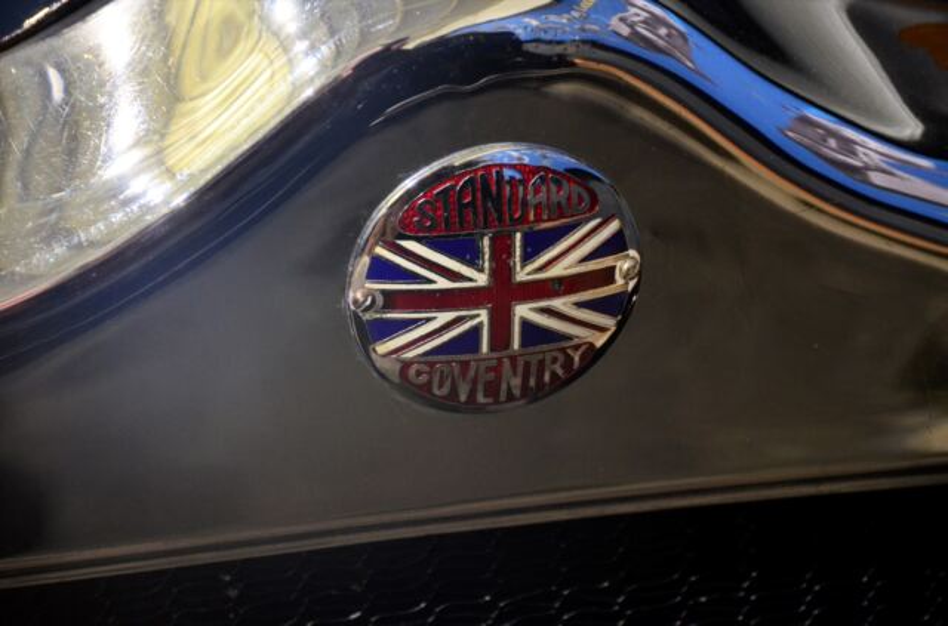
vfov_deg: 6.1
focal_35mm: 225
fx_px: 5909
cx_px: 474
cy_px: 313
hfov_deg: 9.2
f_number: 5.6
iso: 800
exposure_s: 1/20
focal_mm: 150
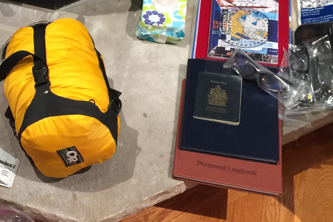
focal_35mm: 69
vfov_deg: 19.7
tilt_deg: -51.7
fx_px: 638
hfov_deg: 27.5
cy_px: 97
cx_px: -1
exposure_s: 1/10
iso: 100
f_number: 2.2
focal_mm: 4.15
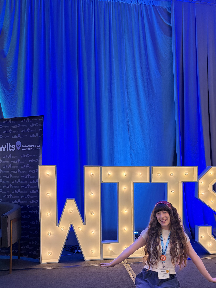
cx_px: 142
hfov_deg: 38.3
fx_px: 308
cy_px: 203
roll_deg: +0.6
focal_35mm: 37
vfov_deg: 48.9
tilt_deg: -4.3
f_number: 1.6
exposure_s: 1/60
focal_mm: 5.96
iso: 200
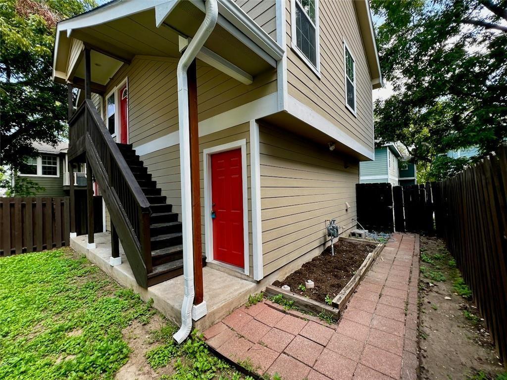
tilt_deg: +2.7
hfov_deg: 106.2
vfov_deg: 89.9
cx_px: 254
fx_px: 190
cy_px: 190
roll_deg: +1.8
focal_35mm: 13
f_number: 1.8
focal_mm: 1.57
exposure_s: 1/241
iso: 32
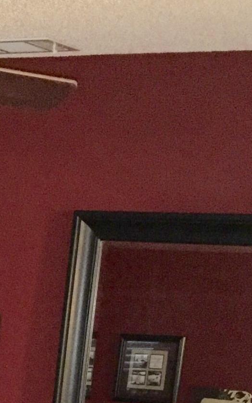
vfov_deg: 17.7
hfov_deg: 11.3
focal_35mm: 110
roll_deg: -3.4
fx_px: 1208
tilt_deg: -11.4
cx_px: -164
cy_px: 526
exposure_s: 1/16
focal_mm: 4.15
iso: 320
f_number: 2.2
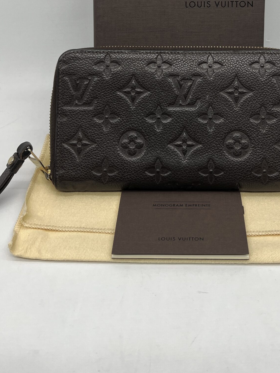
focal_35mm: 44
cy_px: 71
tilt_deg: -31.2
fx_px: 474
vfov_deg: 41.0
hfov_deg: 32.7
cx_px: 176
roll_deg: +0.3
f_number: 1.5
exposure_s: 1/100
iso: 40
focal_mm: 5.7
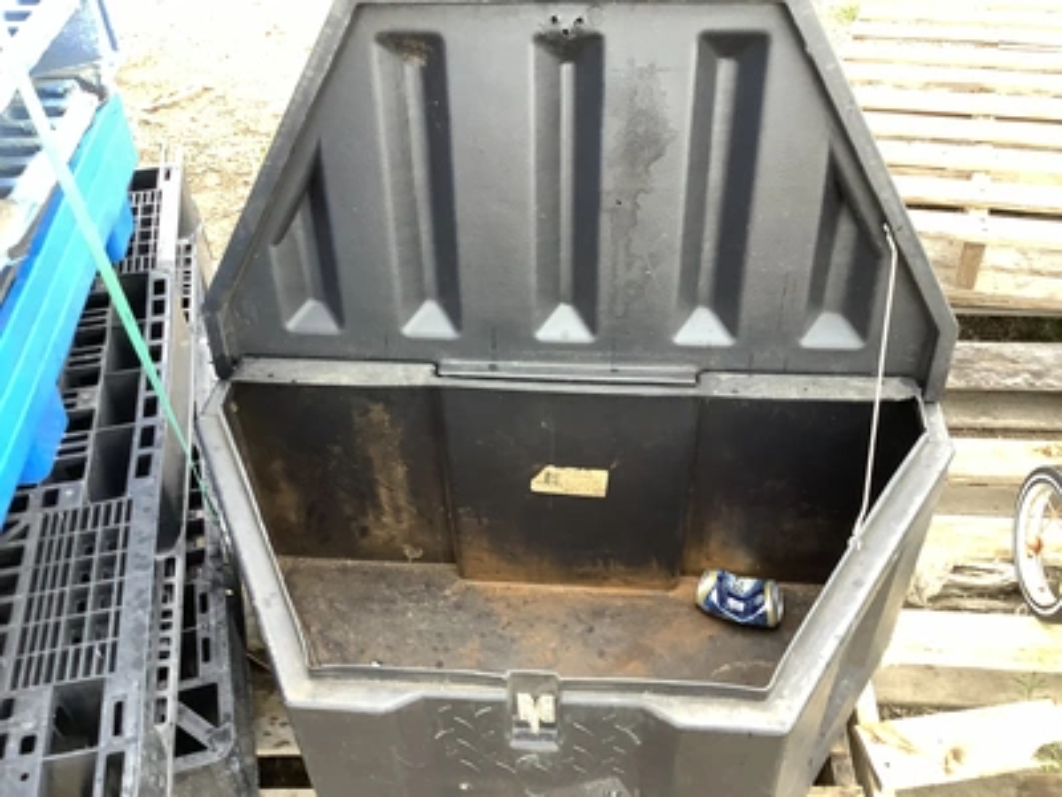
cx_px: 531
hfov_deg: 58.4
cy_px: 398
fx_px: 951
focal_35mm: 31
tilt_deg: -42.1
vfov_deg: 45.4
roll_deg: +4.5
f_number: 2.4
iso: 100
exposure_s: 1/60
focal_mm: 3.3
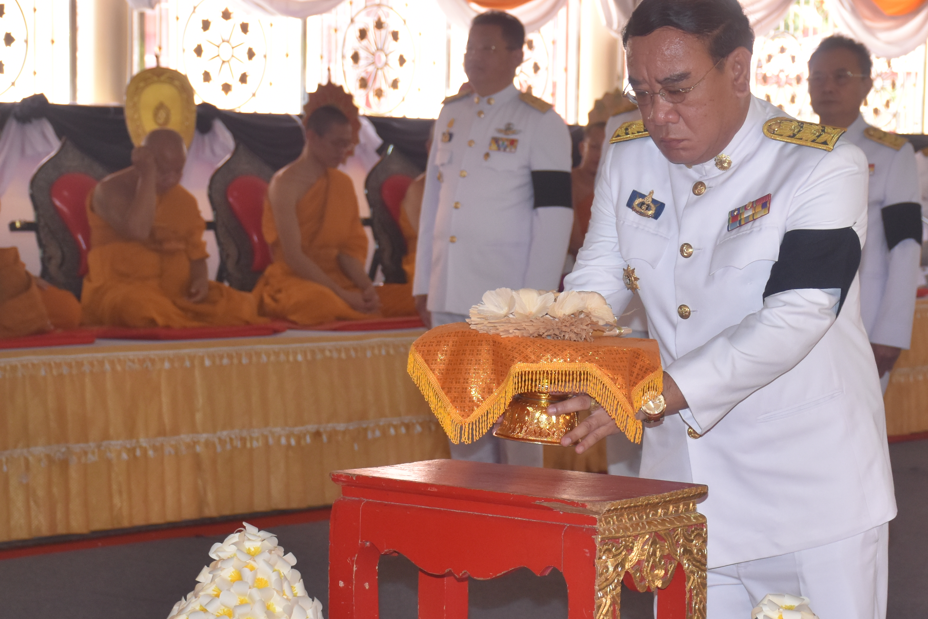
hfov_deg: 17.8
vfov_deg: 11.9
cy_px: 340
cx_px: 623
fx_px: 2960
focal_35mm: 115
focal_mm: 45
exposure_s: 1/125
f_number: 5.6
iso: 800
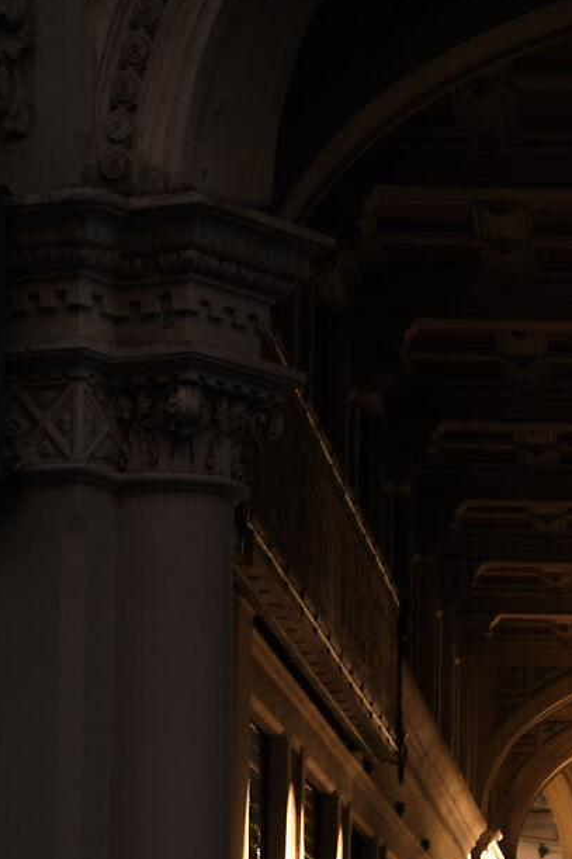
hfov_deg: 8.4
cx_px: 736
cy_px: 1161
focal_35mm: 161
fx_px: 3839
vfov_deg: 12.3
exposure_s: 1/250
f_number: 5.6
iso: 160
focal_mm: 27
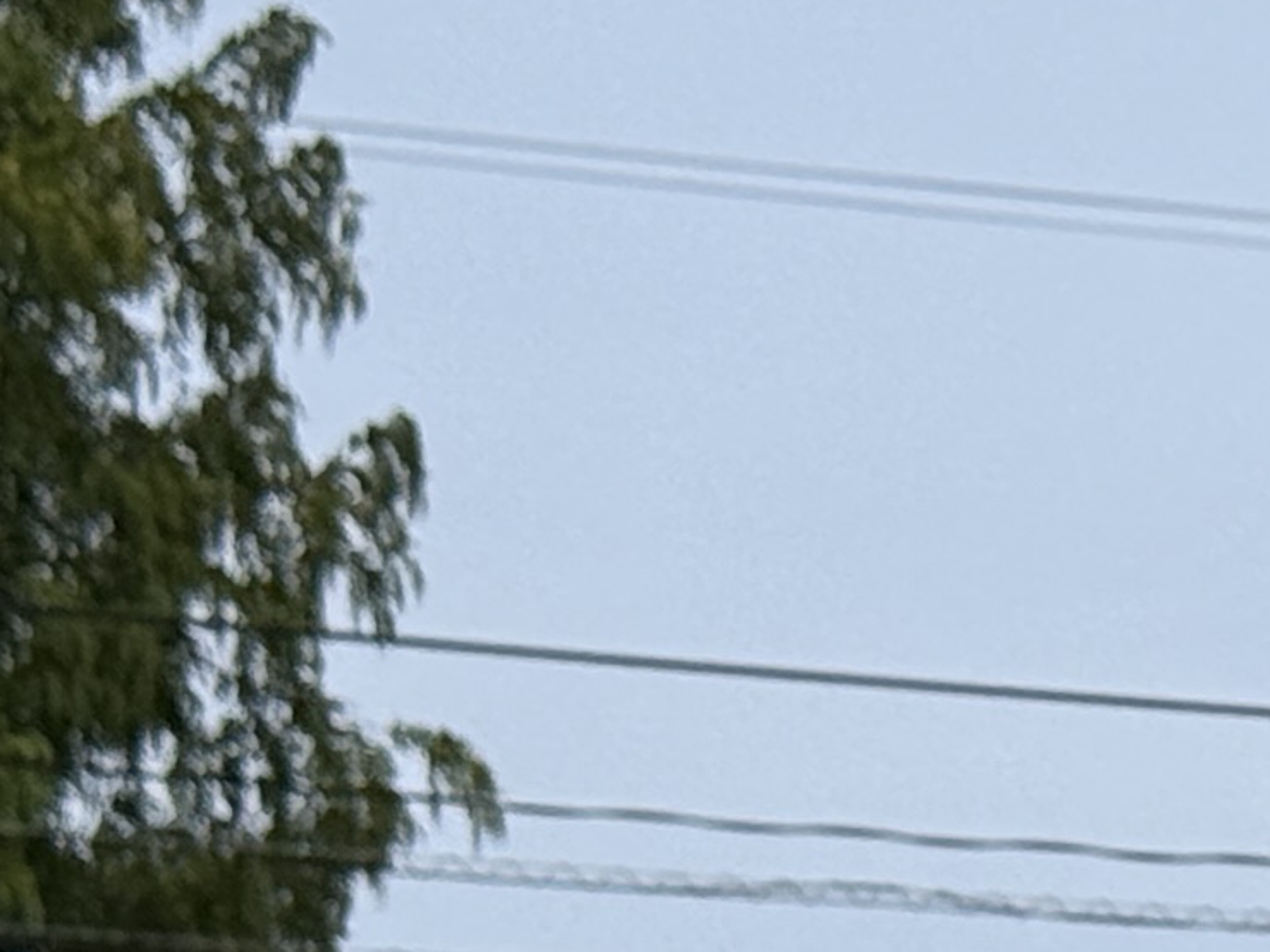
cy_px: 2191
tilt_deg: +3.6
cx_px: 2880
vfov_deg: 5.5
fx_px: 9611
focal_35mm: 262
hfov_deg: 7.2
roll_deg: -0.5
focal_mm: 6.76
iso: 80
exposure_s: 1/9901
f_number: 1.78
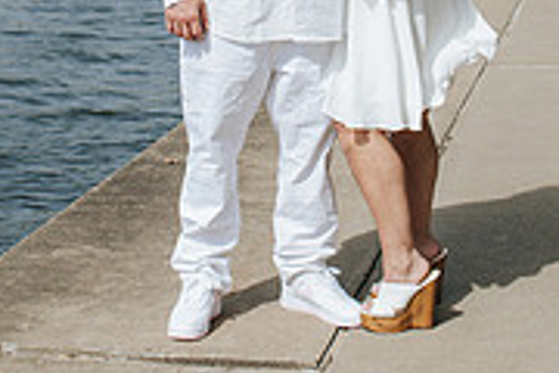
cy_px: -103
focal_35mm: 120
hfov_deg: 17.1
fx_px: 1863
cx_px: 320
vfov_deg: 11.2
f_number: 3.5
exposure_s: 1/1250
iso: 100
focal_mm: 35
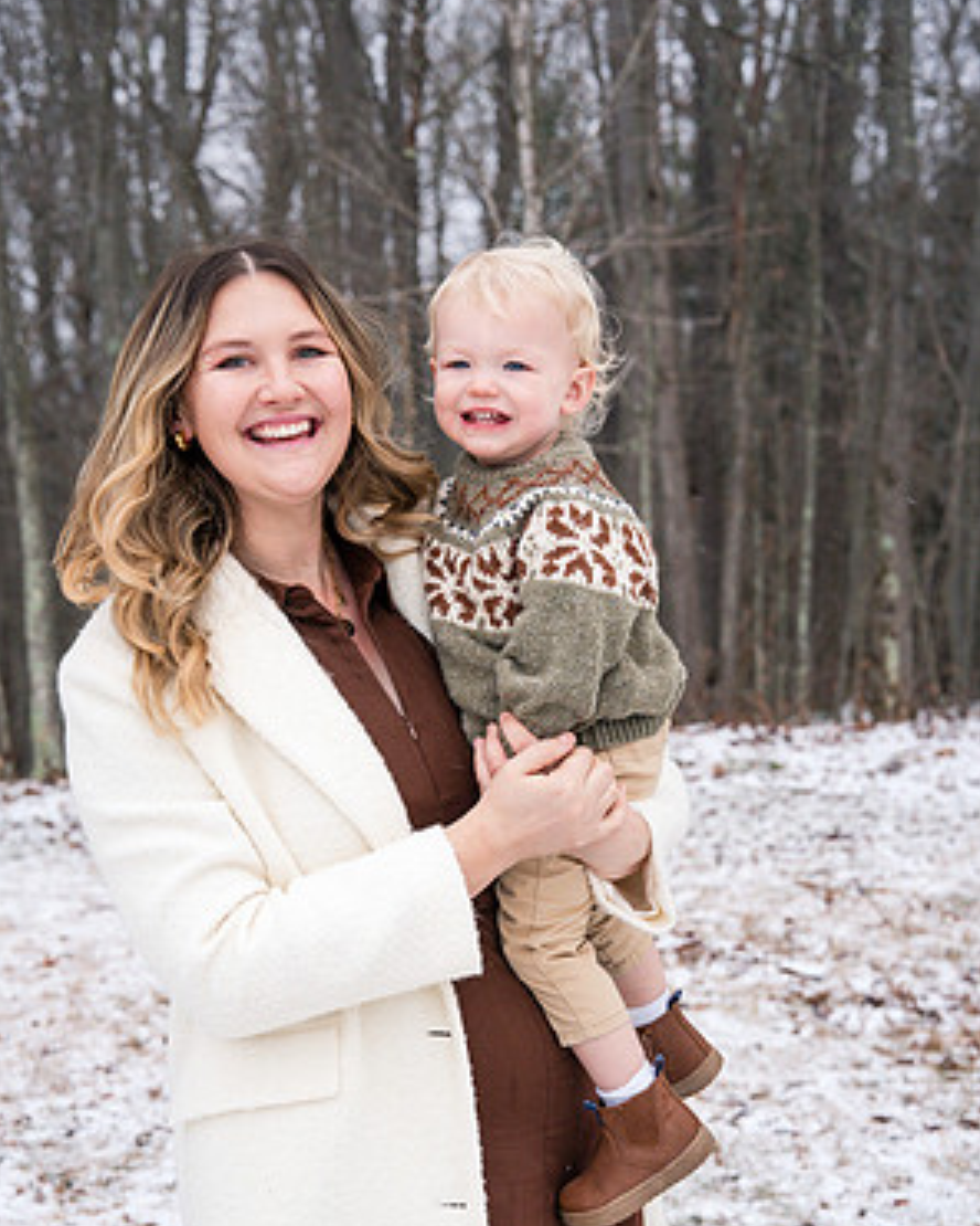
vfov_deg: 23.8
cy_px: 719
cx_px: 487
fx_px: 2900
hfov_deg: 19.2
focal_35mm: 80
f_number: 6.3
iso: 1000
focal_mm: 70
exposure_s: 1/250
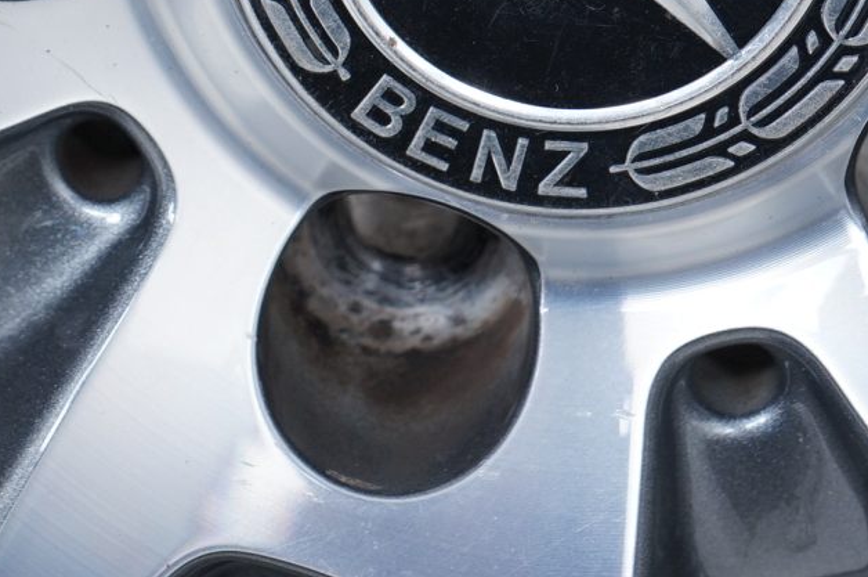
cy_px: -176
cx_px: 8
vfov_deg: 12.7
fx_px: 2504
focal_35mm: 104
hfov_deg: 19.1
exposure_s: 1/125
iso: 250
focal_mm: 34
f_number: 7.1
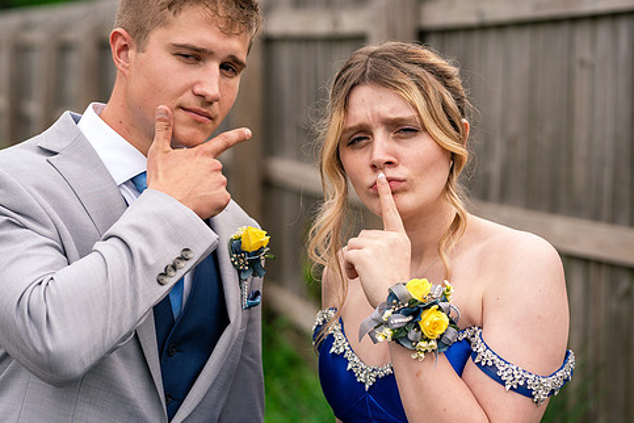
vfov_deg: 13.4
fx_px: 1796
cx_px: 284
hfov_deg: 20.0
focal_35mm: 102
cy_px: 192
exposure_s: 1/1000
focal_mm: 85
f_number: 3.5
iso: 400
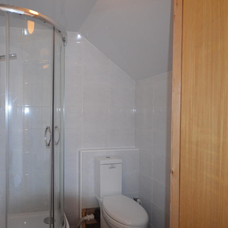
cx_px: 57
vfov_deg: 65.0
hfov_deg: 61.4
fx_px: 179
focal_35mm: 24
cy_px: 119
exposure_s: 1/60
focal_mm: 12
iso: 900
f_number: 4.5
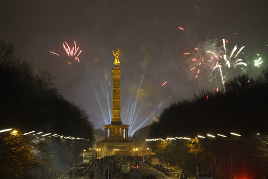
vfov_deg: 6.9
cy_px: 90
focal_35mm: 200
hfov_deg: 10.3
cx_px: 134
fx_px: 1488
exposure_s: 1/2.5
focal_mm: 200
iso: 1600
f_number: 7.1
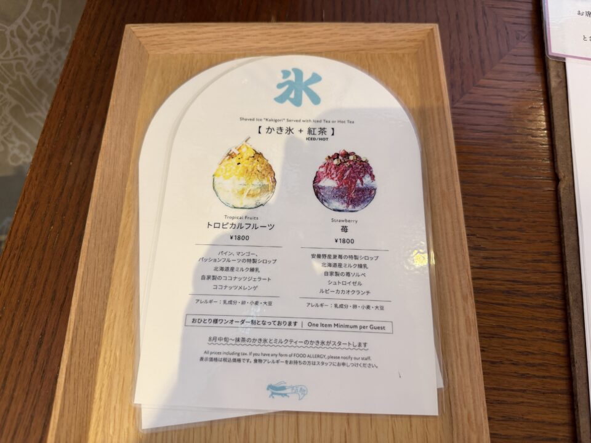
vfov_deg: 56.8
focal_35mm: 24
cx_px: 296
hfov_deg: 71.6
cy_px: 222
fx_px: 410
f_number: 1.78
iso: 200
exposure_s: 1/60
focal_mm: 6.76
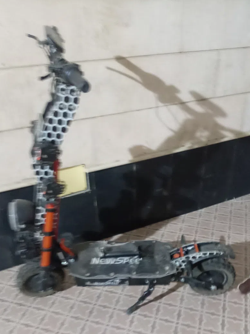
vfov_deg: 54.4
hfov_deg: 42.9
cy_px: 219
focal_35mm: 33
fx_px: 318
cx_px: 129
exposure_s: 1/20
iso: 1704
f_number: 1.8
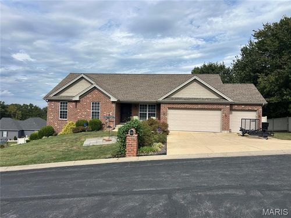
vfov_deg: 53.1
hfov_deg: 67.3
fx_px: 219
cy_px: 109
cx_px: 146
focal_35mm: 26
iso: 50
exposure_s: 1/5587
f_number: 1.5
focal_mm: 5.7
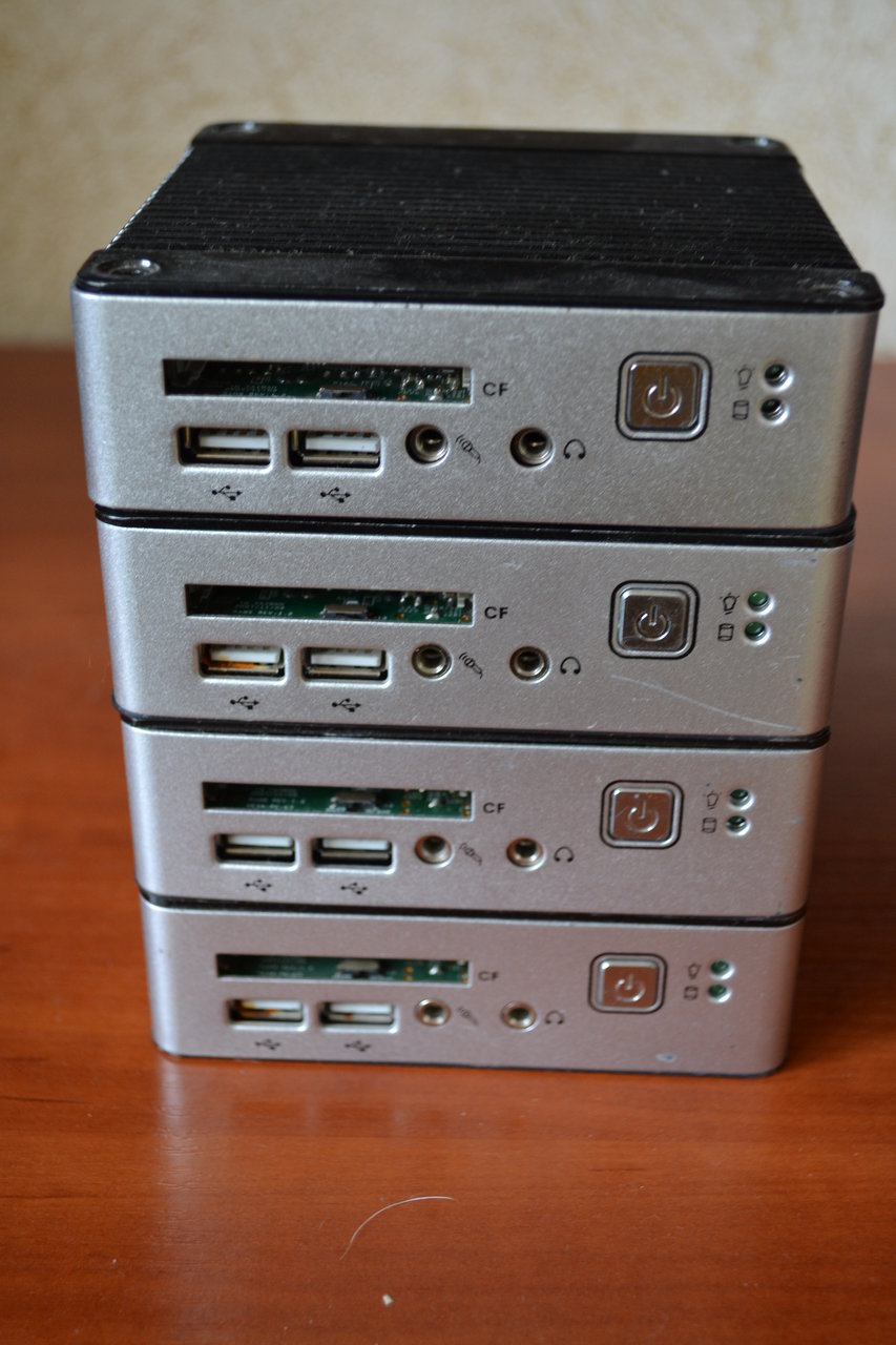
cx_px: 448
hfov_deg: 29.9
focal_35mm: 45
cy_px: 672
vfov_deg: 43.6
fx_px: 1680
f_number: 4.5
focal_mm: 30
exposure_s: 1/5
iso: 400
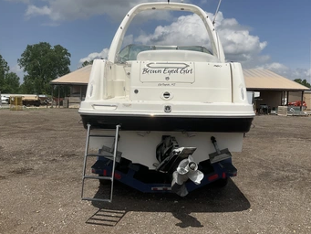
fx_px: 306
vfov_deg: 41.8
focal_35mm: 34
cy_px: 106
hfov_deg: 53.9
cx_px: 170
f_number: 1.8
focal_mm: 3
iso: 25
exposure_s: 1/4785
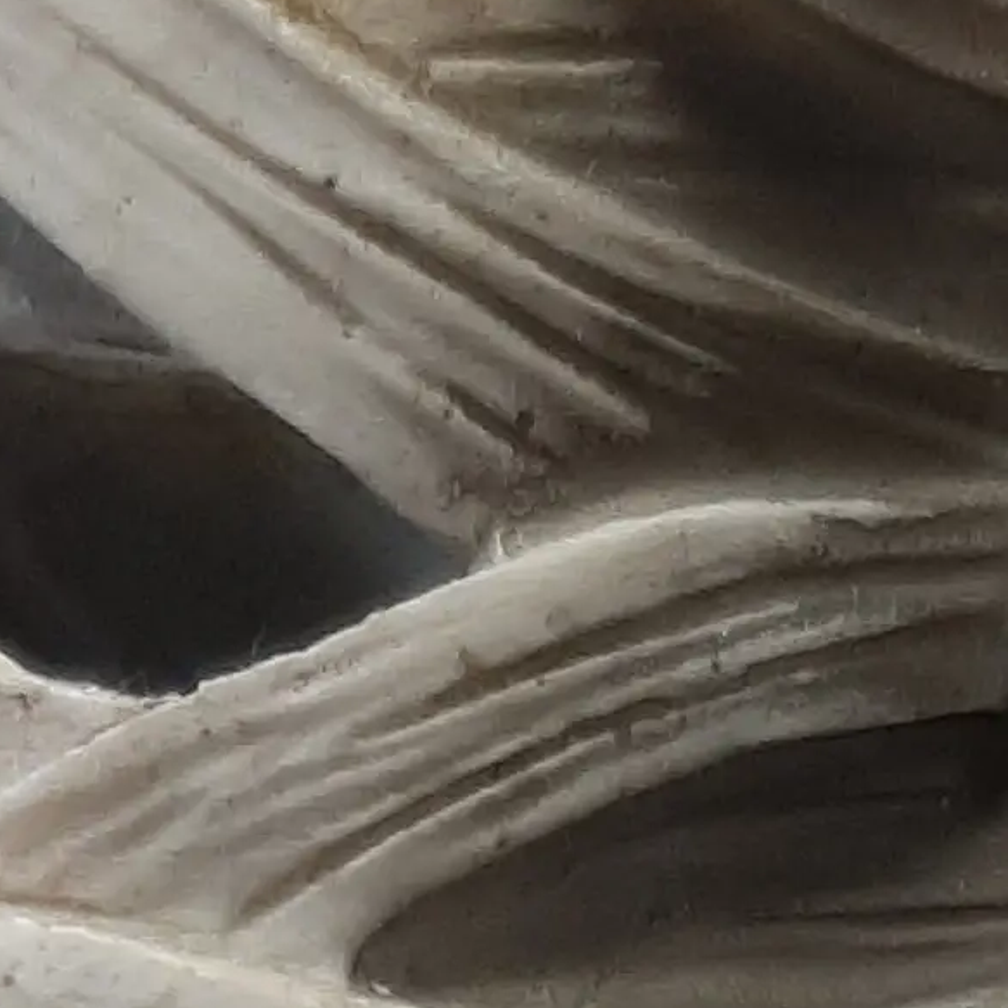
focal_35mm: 159
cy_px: 2139
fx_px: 5238
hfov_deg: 11.0
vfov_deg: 10.0
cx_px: 496
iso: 80
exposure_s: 1/50
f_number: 1.7
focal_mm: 3.93
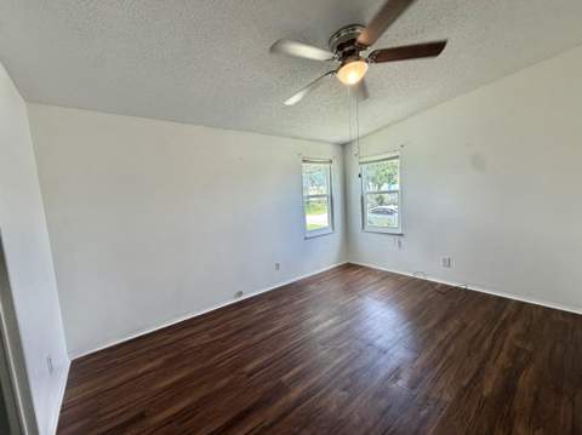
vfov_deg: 85.6
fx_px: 235
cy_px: 218
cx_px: 291
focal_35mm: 14
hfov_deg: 102.1
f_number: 2.2
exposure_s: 1/120
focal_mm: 2.22
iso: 160
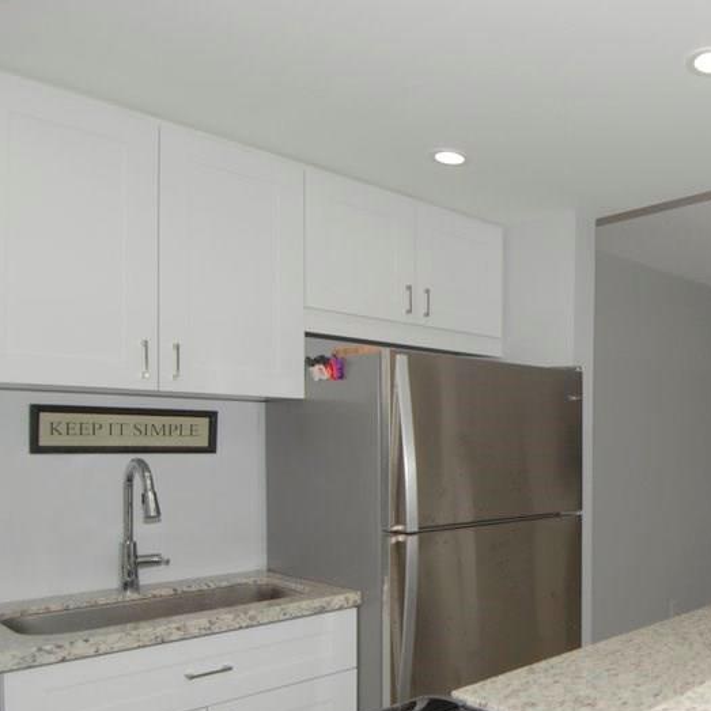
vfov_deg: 53.3
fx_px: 697
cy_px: 455
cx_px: 673
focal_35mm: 30
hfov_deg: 47.1
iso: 200
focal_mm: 12
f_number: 5.6
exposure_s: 1/125
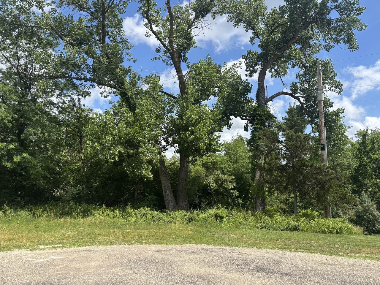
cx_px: 190
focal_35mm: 26
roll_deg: -0.8
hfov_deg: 67.3
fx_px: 285
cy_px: 142
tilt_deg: +8.6
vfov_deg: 53.1
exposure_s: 1/2639
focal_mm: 5.96
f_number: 1.6
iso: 50
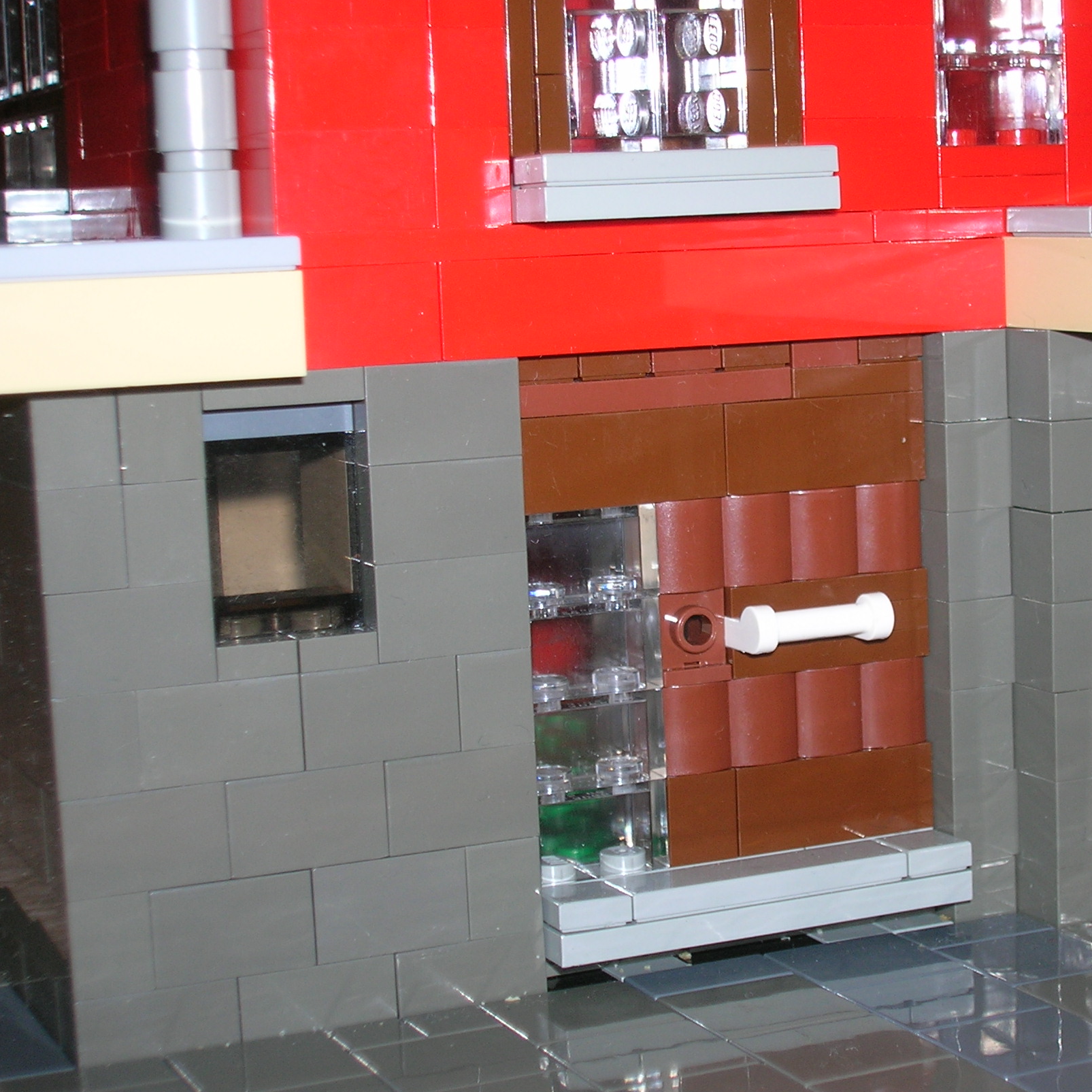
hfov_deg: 23.5
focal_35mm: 73
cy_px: 563
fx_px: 2605
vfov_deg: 23.7
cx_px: 756
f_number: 3.5
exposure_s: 1/60.1
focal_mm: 9.7
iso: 50
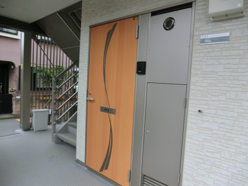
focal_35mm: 24
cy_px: 93
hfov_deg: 71.6
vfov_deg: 56.8
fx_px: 172
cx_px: 124
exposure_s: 1/160
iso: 80
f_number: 3.2
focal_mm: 4.3
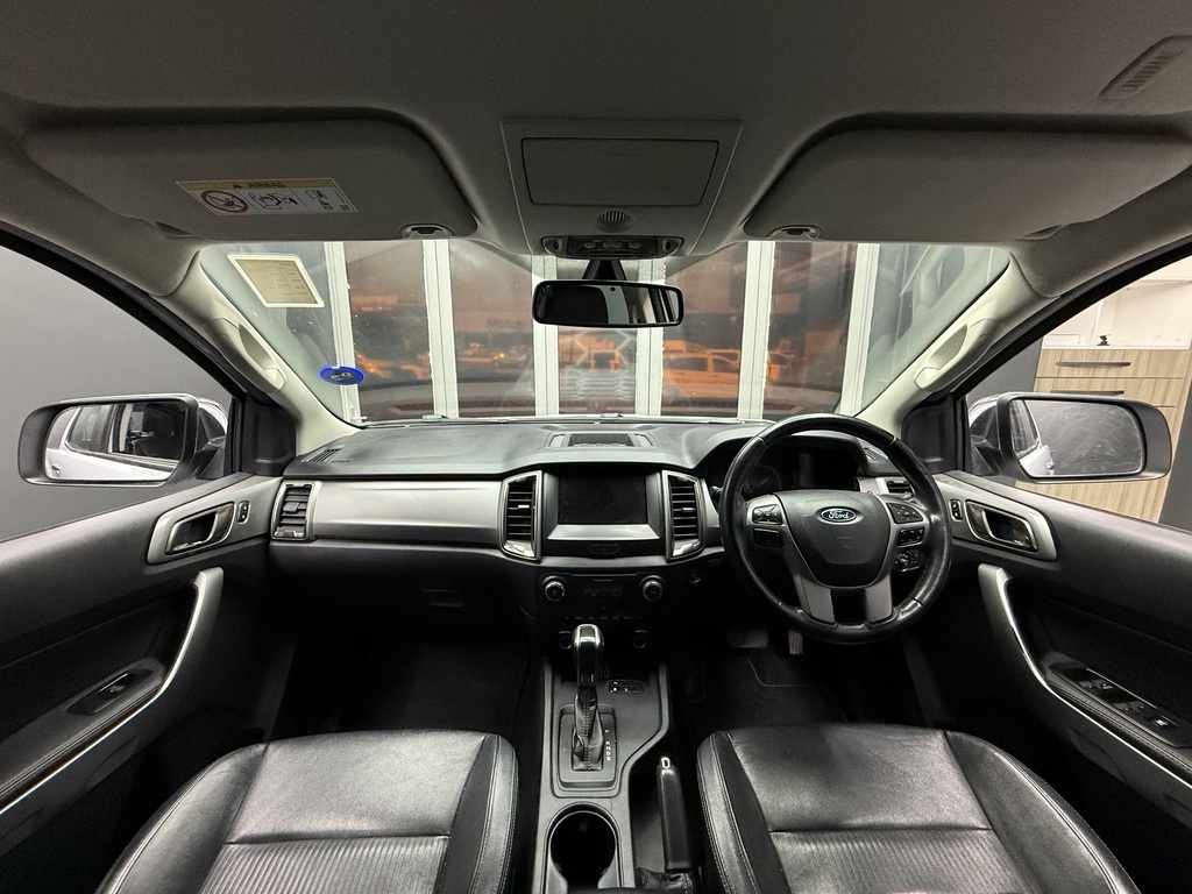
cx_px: 596
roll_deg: -0.2
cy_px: 447
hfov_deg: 102.1
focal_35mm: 14
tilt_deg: -11.6
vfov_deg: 85.7
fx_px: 482
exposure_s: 1/60
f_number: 2.2
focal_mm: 2.22
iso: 500
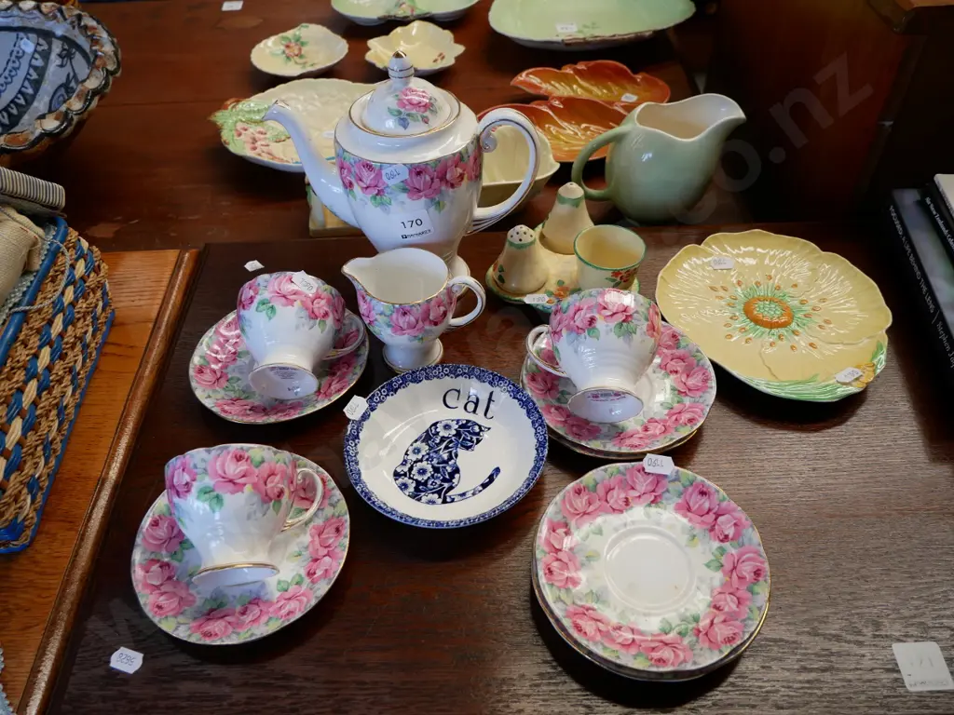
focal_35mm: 30
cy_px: 358
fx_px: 827
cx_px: 477
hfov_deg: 60.0
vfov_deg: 46.8
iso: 400
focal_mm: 15
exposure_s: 1/60
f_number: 4
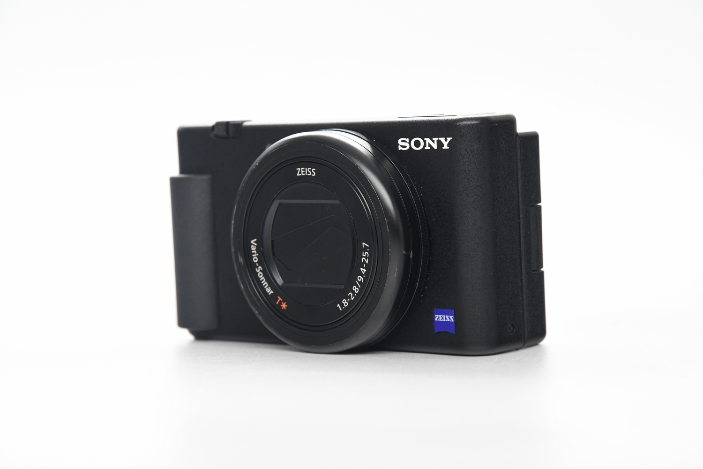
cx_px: 352
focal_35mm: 120
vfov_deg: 11.4
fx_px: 2343
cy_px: 234
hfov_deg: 17.1
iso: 1600
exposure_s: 1/100
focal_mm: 80
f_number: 7.1
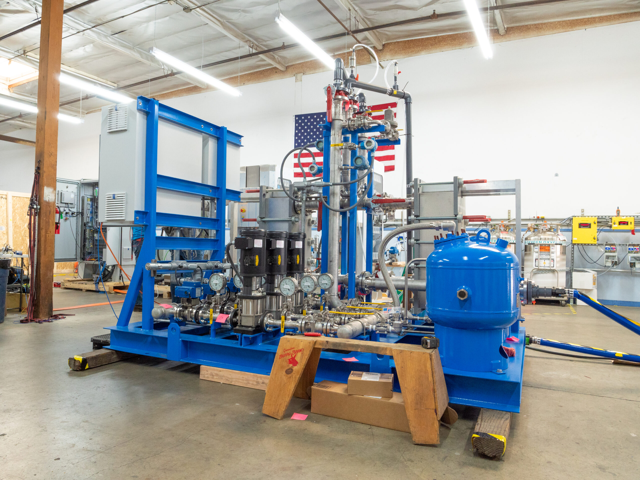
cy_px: 240
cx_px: 320
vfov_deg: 56.8
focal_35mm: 24
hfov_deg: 71.6
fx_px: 444
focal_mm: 12
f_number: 5.6
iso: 800
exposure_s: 1/40
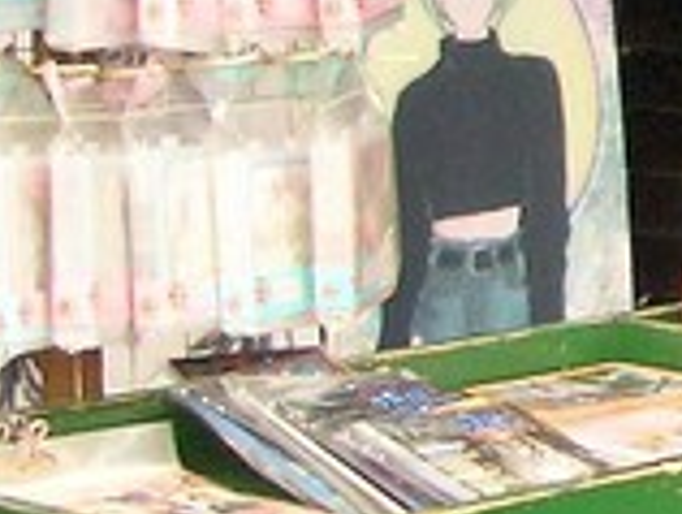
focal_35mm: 177
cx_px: 1446
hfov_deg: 10.2
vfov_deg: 8.4
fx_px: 3493
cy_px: 43
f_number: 2.6
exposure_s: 1/100
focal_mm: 5.8
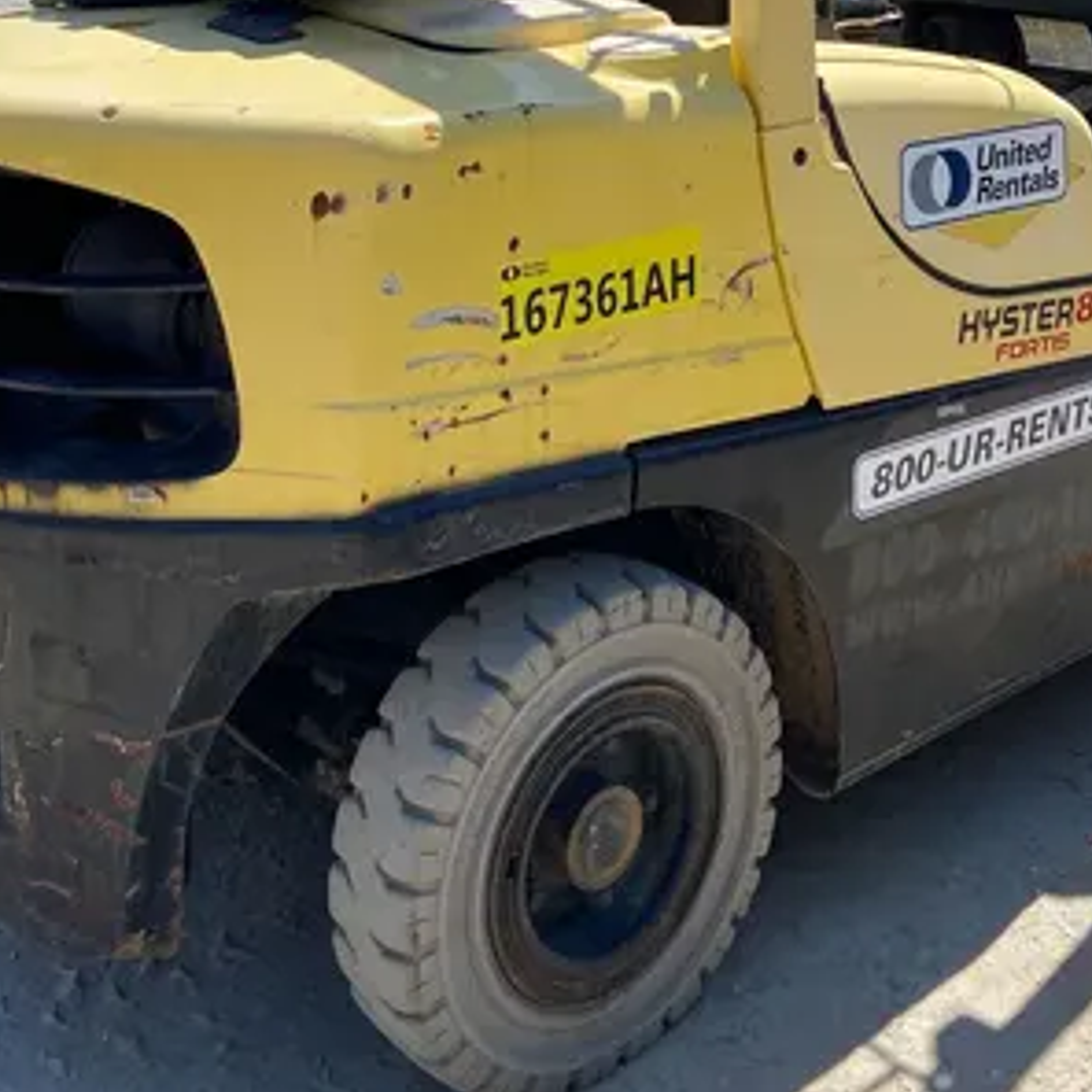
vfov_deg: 28.2
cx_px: 682
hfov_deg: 29.9
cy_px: 2
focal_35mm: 57
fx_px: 2034
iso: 32
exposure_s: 1/2066
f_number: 1.8
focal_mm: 4.25
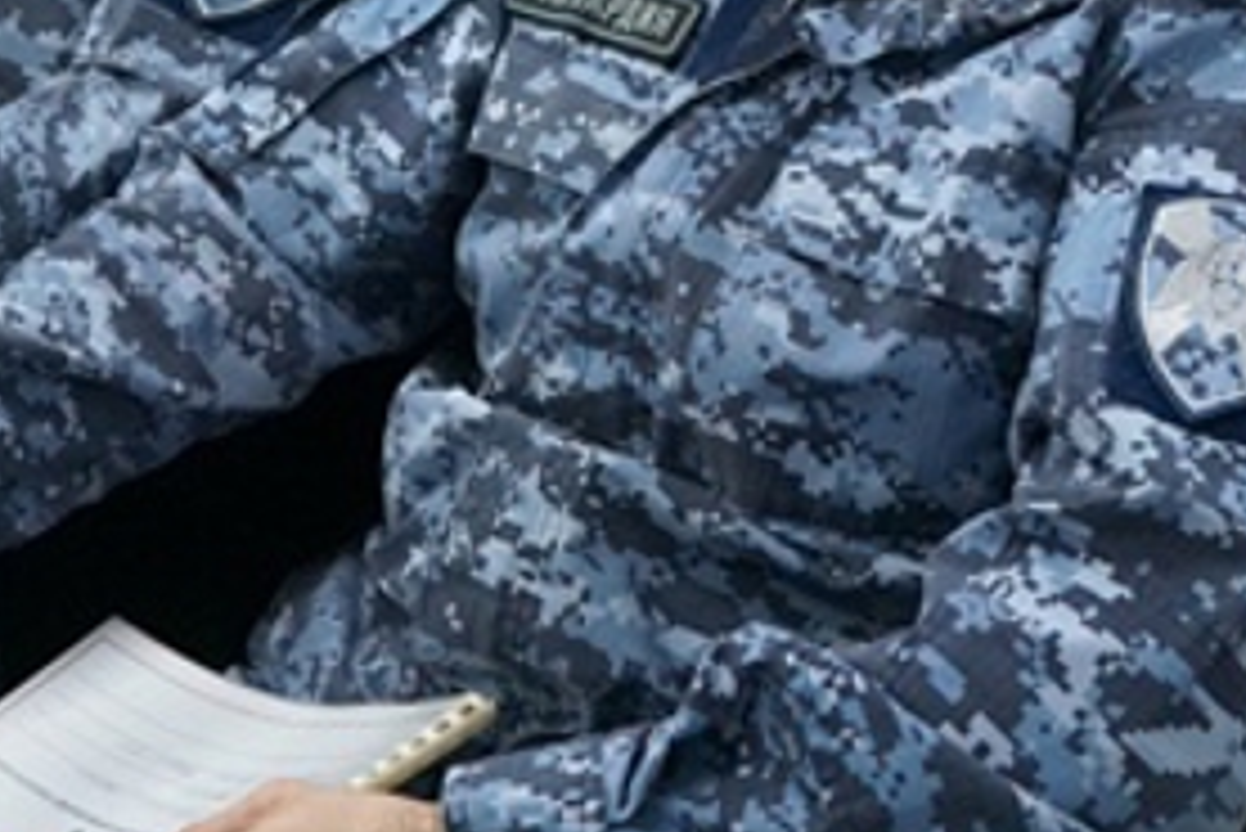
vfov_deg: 14.1
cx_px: 675
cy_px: -211
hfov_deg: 21.8
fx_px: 3233
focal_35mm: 93
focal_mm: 23
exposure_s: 1/160
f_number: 4
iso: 3200
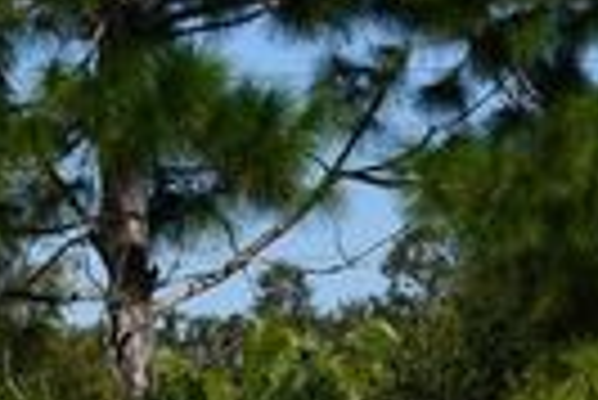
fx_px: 4157
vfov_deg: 5.4
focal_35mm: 250
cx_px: 459
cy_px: 755
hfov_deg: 8.2
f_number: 10
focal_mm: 26
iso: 100
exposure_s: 1/400
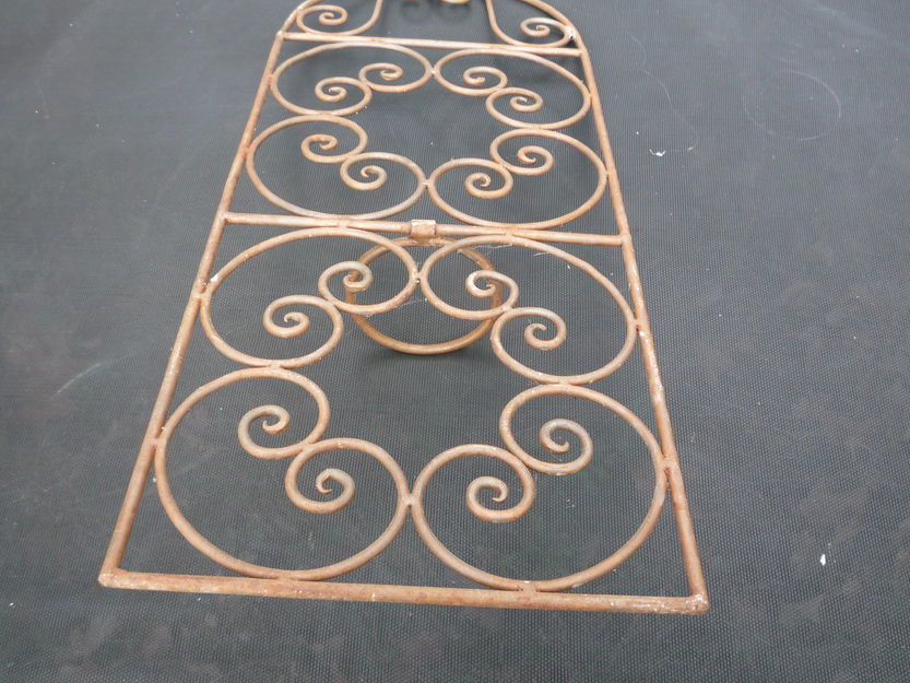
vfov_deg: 39.6
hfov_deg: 51.3
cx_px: 459
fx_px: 947
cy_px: 295
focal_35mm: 36
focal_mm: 5.2
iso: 100
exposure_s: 1/50
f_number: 3.3
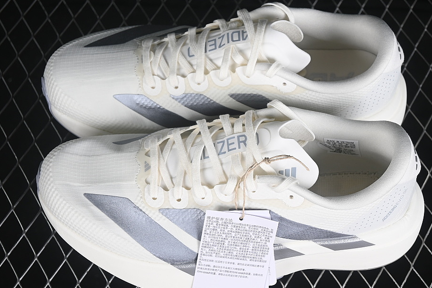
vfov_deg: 15.4
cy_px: 149
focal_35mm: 89
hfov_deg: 22.9
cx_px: 232
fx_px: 1068
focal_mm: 50
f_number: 7.1
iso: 160
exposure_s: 1/80
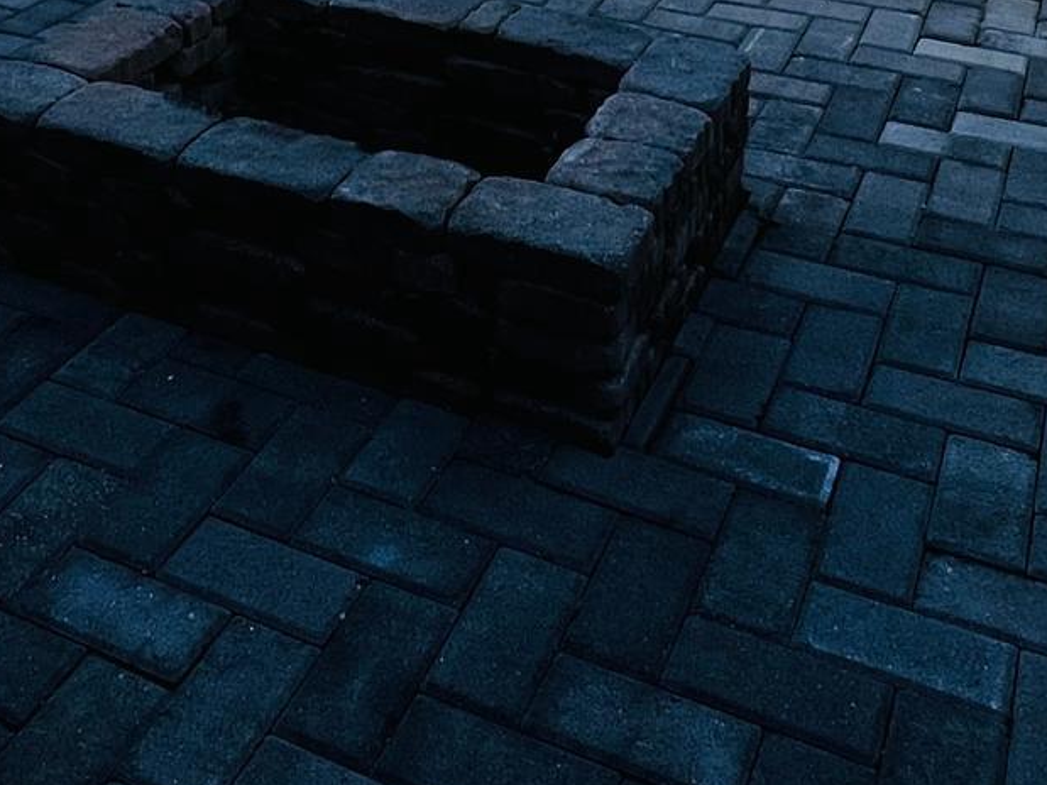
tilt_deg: -2.1
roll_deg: +0.0
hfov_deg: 43.3
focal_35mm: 43
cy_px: -441
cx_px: 359
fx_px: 1300
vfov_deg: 24.6
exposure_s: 1/1754
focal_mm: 1.57
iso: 32
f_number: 1.8
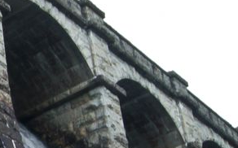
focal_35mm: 113
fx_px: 732
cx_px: -122
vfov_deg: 11.5
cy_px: 126
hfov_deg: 16.7
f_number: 22
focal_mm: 18
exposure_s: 1/8
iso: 100
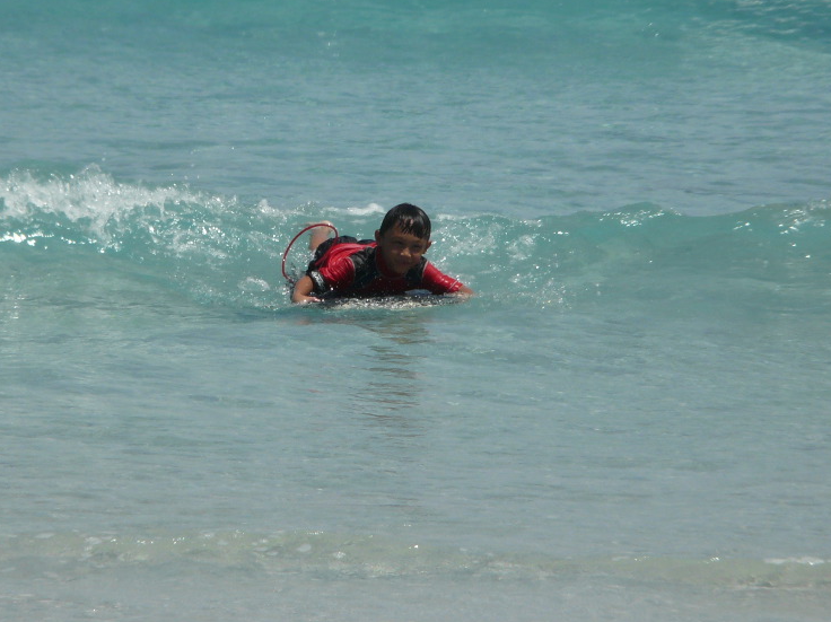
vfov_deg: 2.0
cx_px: 421
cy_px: 336
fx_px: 17849
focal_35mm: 744
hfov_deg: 2.7
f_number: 8
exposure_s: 1/500
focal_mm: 82.8
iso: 100
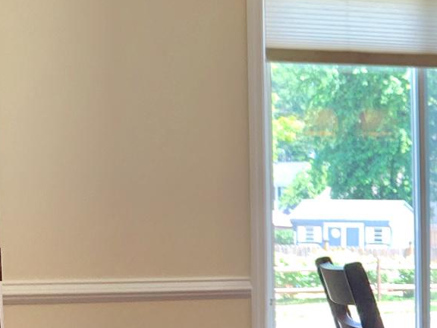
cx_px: 624
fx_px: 1149
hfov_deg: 19.3
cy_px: 290
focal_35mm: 91
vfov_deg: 16.1
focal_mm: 4.25
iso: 80
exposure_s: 1/120
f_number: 1.8
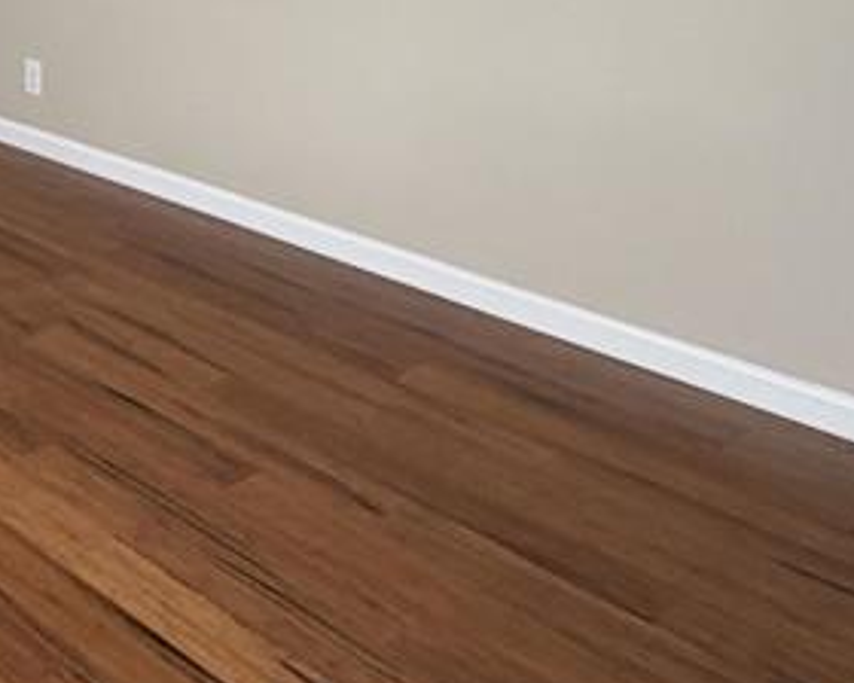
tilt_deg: -5.5
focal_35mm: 50
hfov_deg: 32.4
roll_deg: -0.3
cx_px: -107
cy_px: -104
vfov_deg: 27.2
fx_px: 1264
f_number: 2.2
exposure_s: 1/60
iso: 200
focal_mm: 2.22
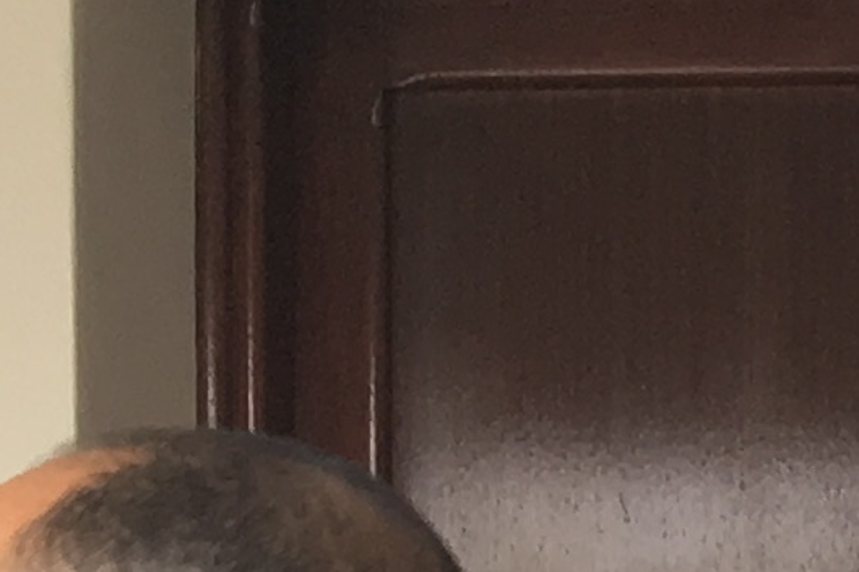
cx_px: 2199
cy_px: 1788
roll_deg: -0.9
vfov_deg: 5.6
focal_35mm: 230
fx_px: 5484
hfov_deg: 8.1
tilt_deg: -4.3
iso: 25
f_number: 2.2
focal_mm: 4.15
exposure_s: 1/103
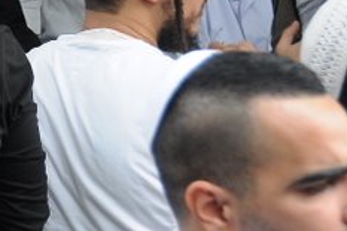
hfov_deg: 6.5
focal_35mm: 303
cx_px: -407
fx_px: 2918
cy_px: -57
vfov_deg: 4.5
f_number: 4.5
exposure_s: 1/125
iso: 250
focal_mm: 46
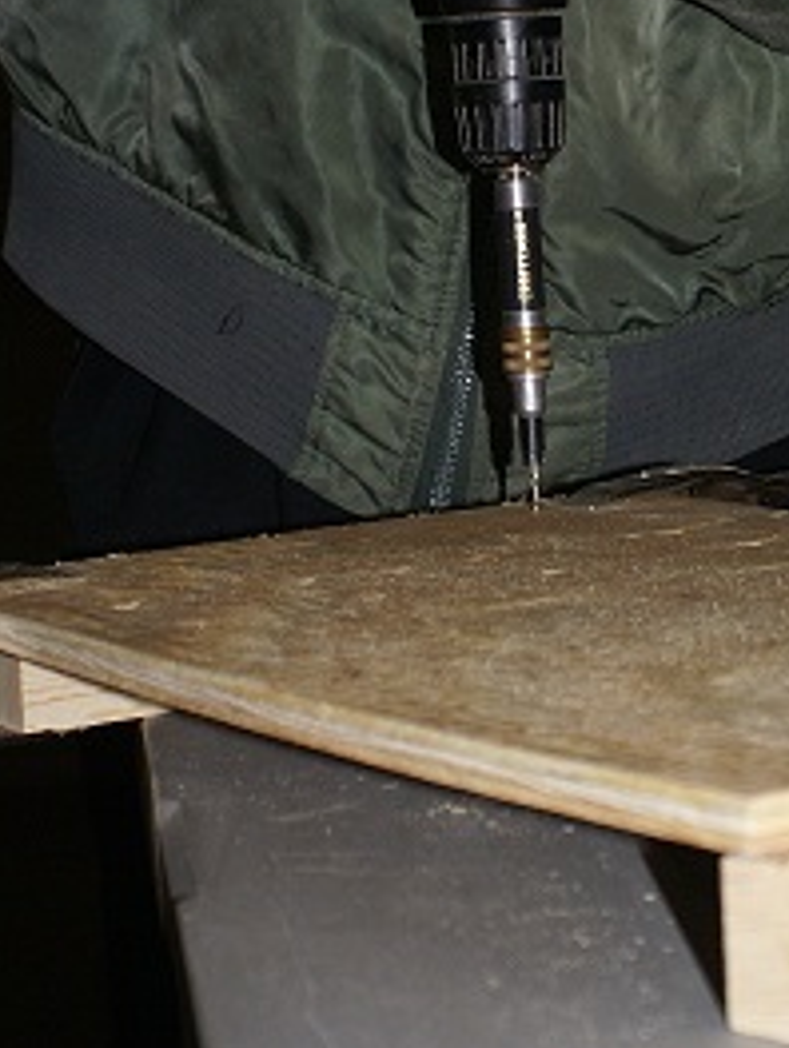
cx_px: 510
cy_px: 279
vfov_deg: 20.9
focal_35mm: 93
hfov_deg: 15.9
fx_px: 2816
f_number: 5.6
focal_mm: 35
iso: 400
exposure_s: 1/60
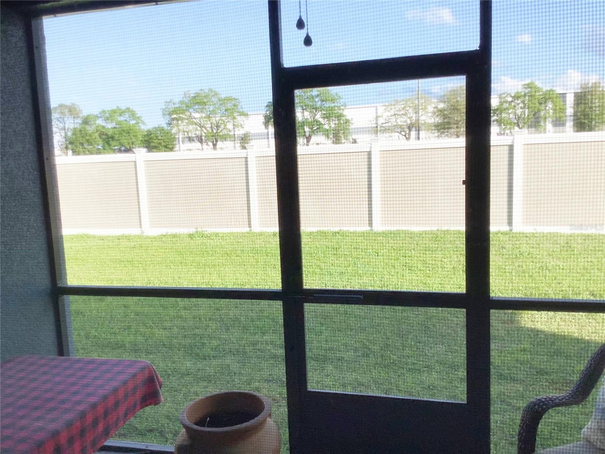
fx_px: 542
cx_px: 302
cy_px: 227
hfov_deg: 58.4
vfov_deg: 45.4
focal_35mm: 31
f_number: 2.4
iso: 25
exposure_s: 1/384
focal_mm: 3.3
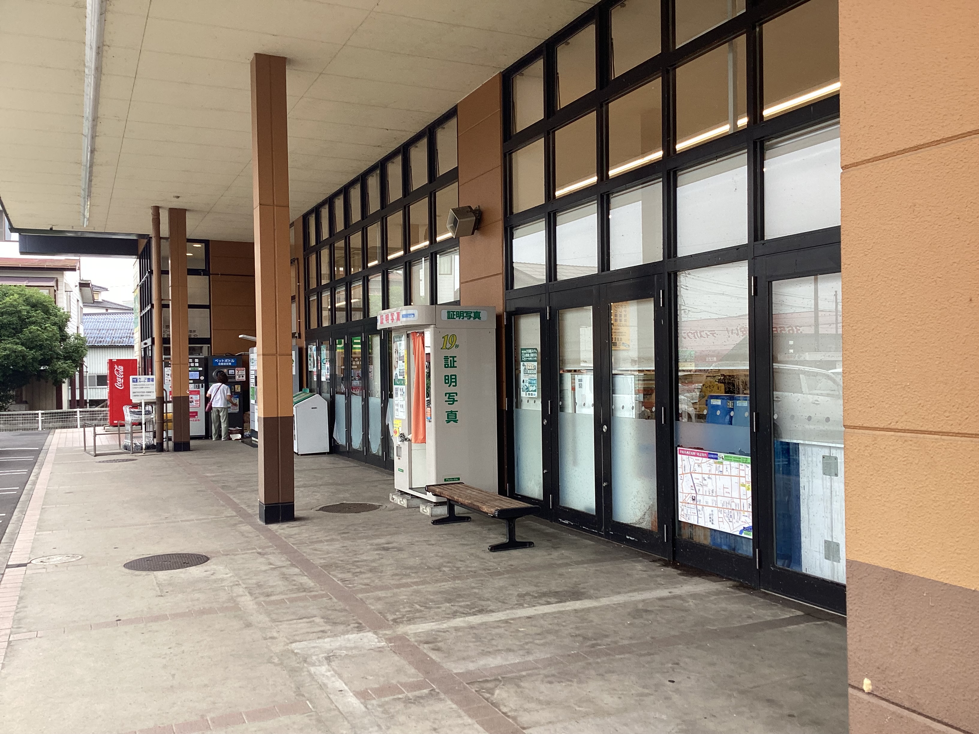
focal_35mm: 31
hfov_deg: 58.4
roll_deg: -1.1
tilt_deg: -3.5
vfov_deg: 45.4
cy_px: 367
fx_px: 877
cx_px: 490
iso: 25
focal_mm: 3.3
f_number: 2.4
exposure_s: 1/185
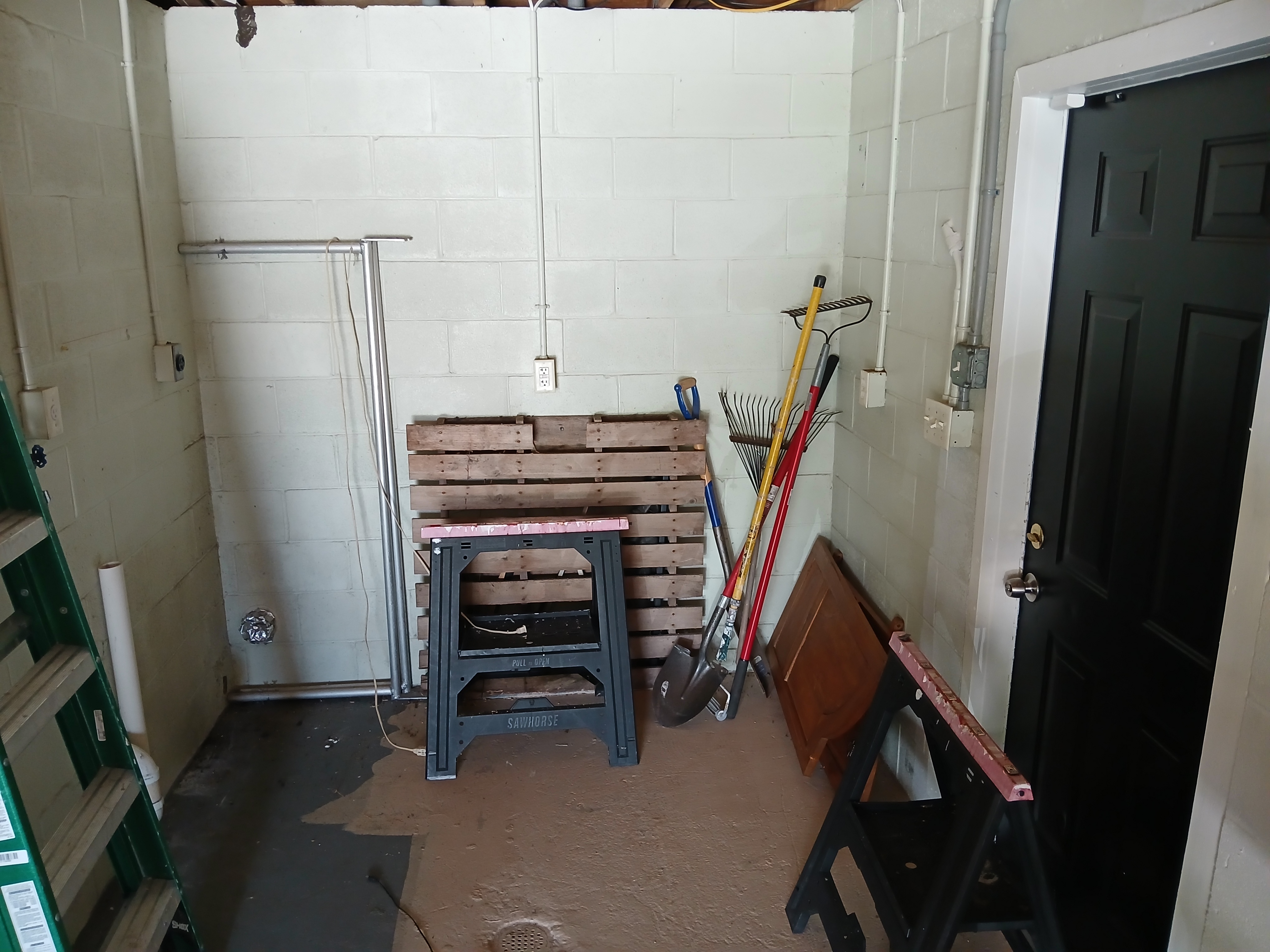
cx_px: 635
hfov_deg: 67.3
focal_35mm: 26
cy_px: 476
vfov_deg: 53.1
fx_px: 954
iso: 320
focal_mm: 3.98
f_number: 1.8
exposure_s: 1/60
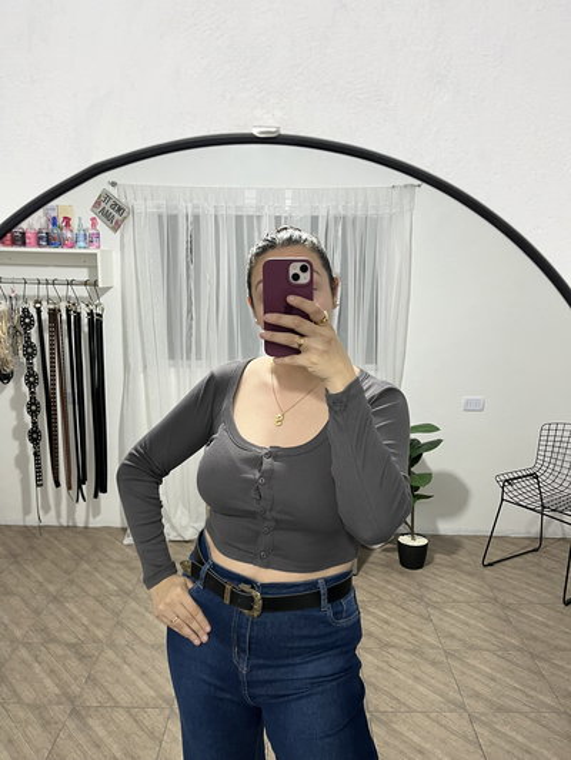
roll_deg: +0.1
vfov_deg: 67.3
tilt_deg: -11.3
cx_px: 286
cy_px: 380
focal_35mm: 26
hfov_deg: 53.1
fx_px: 572
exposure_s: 1/50
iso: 125
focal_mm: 5.1
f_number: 1.6
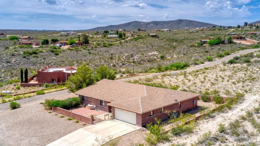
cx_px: 133
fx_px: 207
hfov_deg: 64.3
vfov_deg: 38.8
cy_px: 85
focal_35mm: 30
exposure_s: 1/60
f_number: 7.1
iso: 100
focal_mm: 10.3
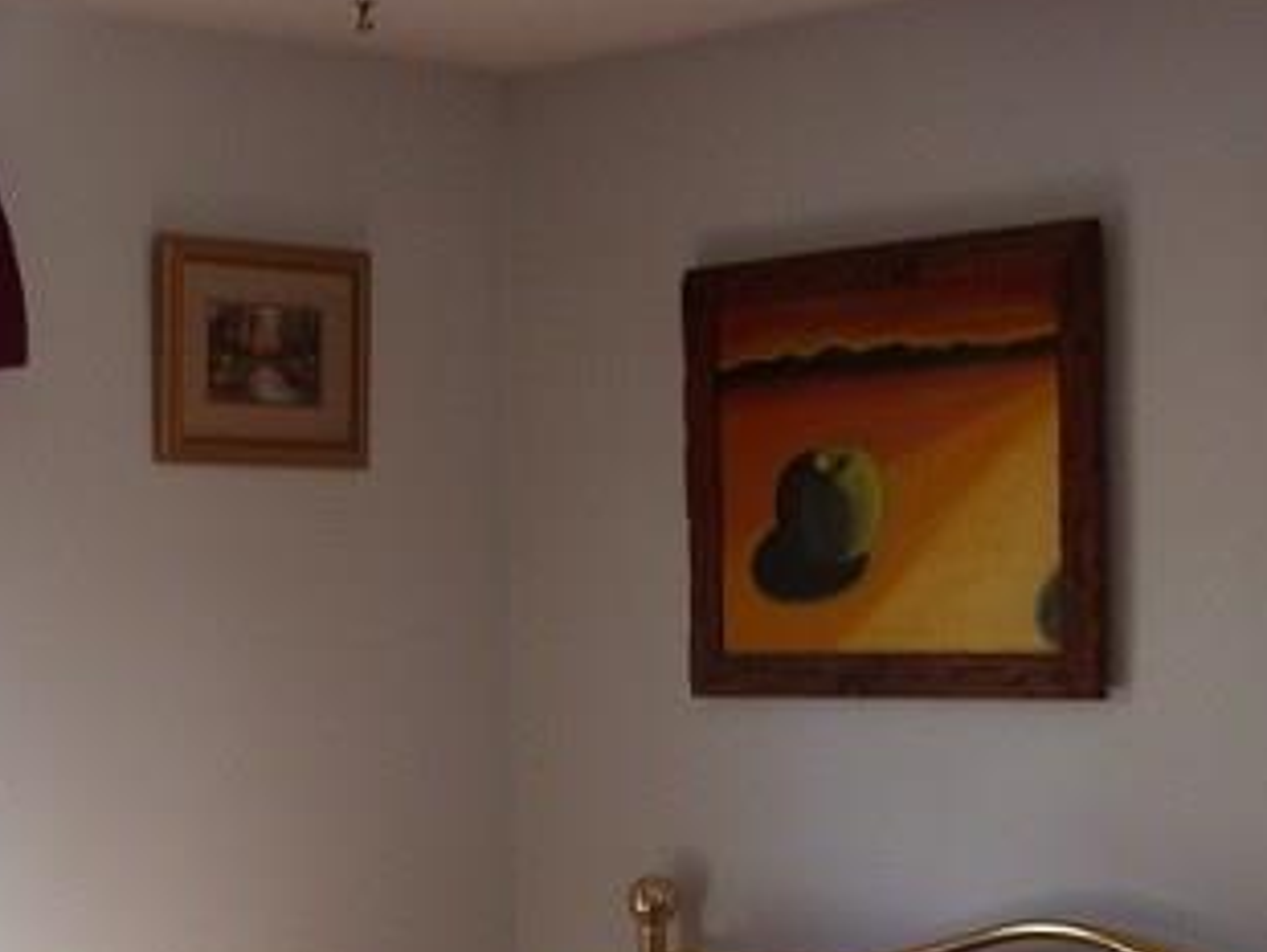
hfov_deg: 24.3
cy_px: 899
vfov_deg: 18.1
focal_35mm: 80
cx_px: 407
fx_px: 2930
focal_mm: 6.3
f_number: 2.8
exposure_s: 1/30
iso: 100
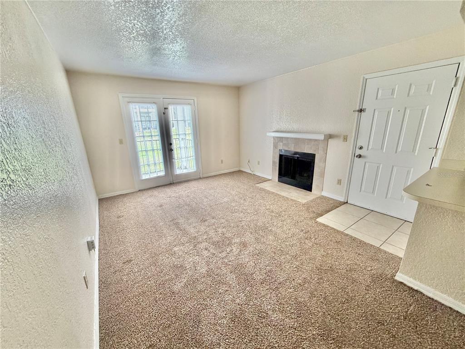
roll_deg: +1.9
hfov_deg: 102.1
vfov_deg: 85.7
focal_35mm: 14
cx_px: 232
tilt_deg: -15.9
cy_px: 174
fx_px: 188
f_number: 2.2
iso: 320
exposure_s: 1/104
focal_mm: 2.22
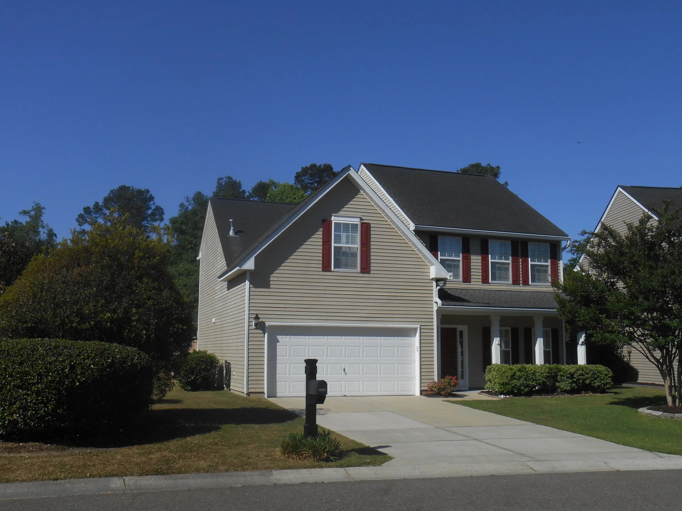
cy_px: 256
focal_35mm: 35
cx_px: 341
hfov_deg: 52.6
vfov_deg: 40.7
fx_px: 690
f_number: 3.7
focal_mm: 6.3
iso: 80
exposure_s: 1/1600
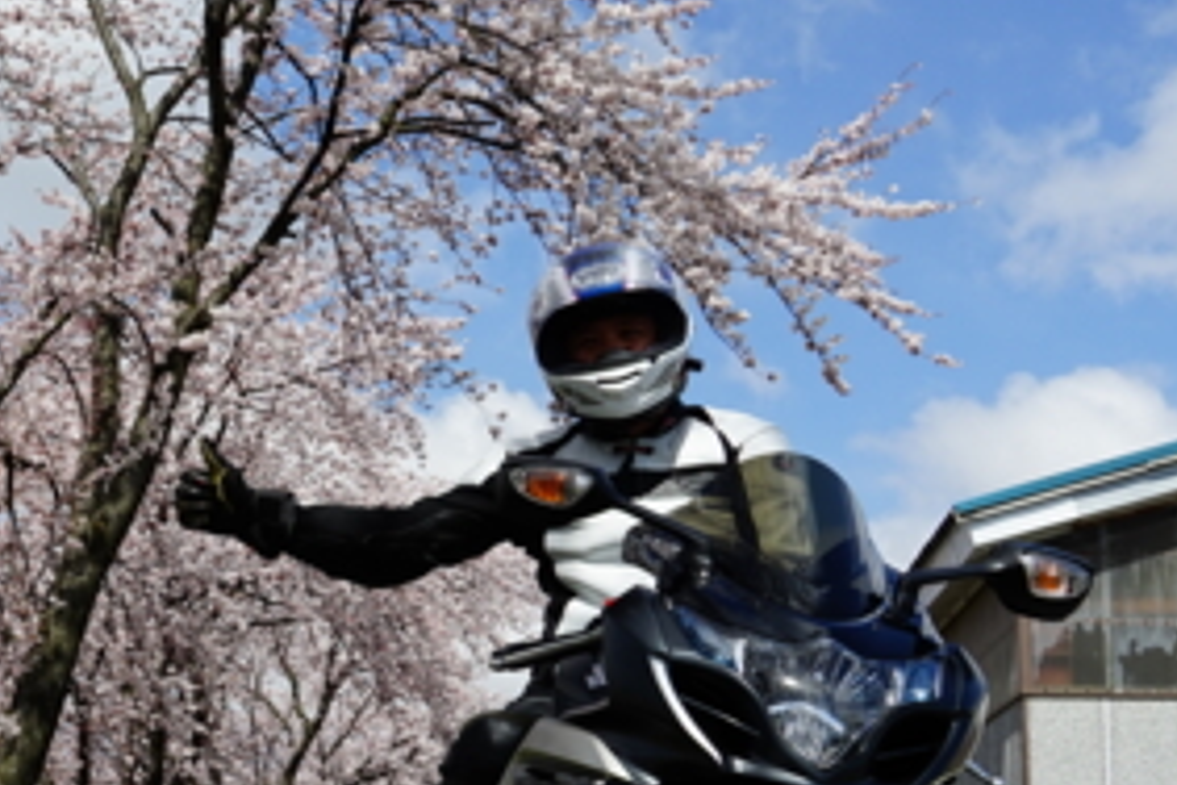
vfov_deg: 19.8
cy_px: 618
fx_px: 2223
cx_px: 71
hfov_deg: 28.3
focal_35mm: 68
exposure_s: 1/160
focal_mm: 24
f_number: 11
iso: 100
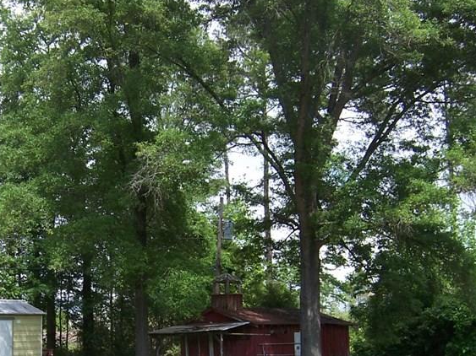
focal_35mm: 60
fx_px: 825
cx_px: 88
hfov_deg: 31.3
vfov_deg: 23.9
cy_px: 307
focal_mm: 5.5
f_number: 3.4
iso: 80
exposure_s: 1/500
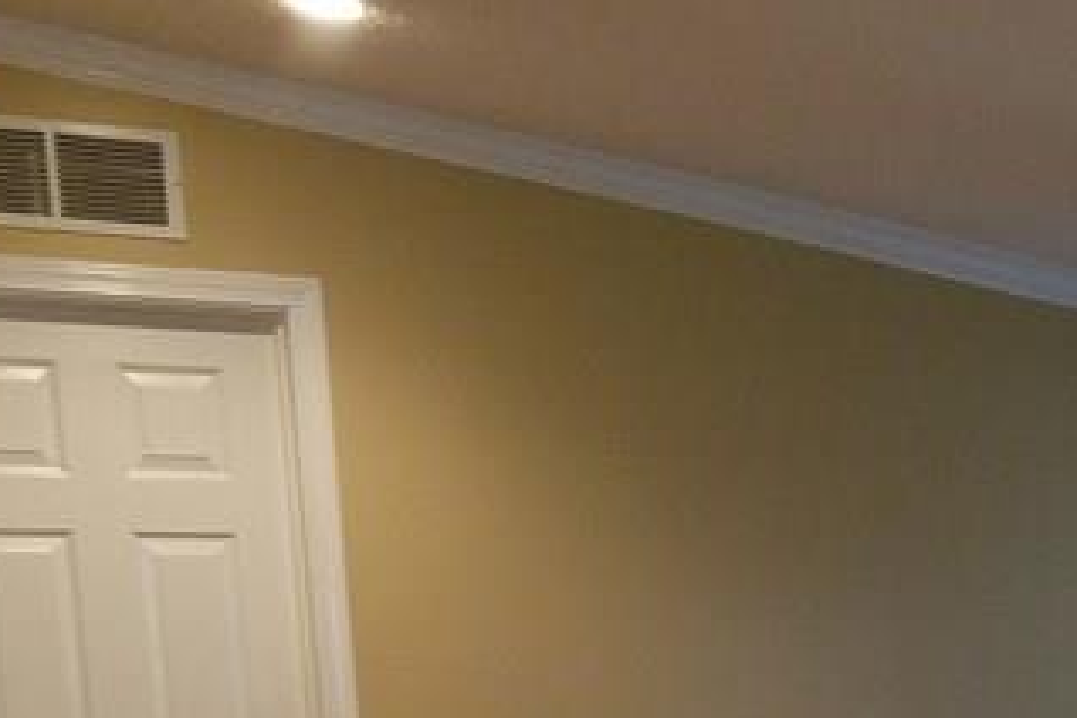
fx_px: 2603
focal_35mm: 87
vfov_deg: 14.6
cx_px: 1470
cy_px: 1080
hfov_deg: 20.9
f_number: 1.7
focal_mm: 4.2
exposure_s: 1/20
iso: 125
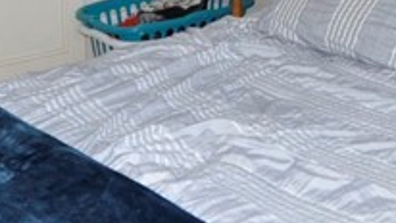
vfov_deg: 13.9
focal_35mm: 83
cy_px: -81
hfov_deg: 24.8
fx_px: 872
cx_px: 358
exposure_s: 1/60
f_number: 4
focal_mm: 10
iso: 450
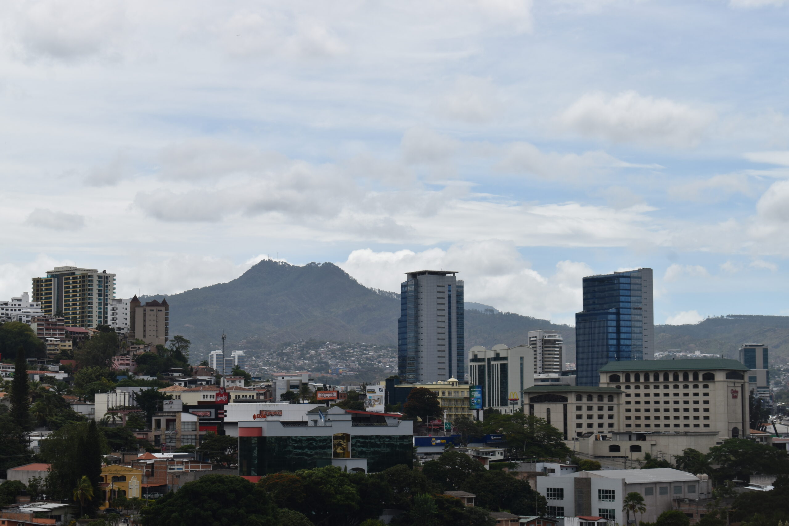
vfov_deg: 16.6
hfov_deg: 24.6
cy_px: 263
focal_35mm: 82
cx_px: 394
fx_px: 1808
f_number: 9
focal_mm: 55
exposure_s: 1/320
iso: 100
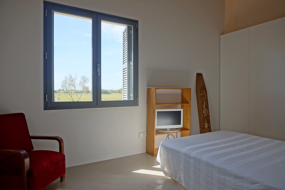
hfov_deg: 73.7
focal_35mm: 24
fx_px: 190
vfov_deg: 53.1
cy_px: 95
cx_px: 142
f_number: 5.6
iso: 100
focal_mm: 16
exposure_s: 1/125
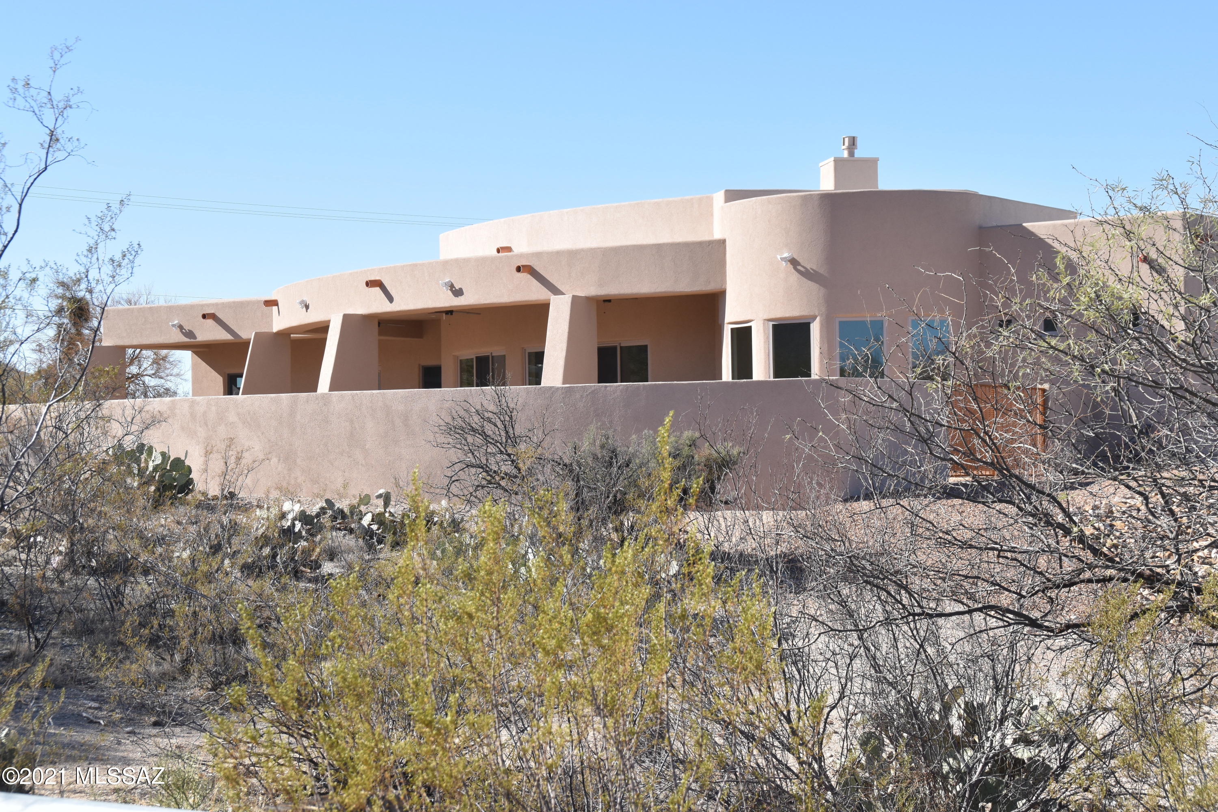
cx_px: 609
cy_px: 406
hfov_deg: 28.1
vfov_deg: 18.9
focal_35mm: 72
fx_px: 2436
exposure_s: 1/500
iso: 400
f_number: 11
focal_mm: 48
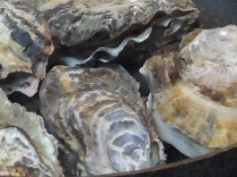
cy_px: 33
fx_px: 1410
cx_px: 7
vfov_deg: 7.2
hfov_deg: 9.5
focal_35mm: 206
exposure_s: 1/320
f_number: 4
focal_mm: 15.1
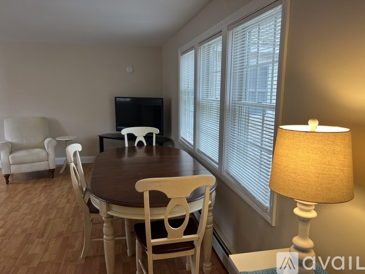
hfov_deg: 67.3
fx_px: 274
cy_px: 137
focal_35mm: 26
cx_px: 182
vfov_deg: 53.0
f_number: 1.5
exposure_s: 1/120
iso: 50
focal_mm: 5.7
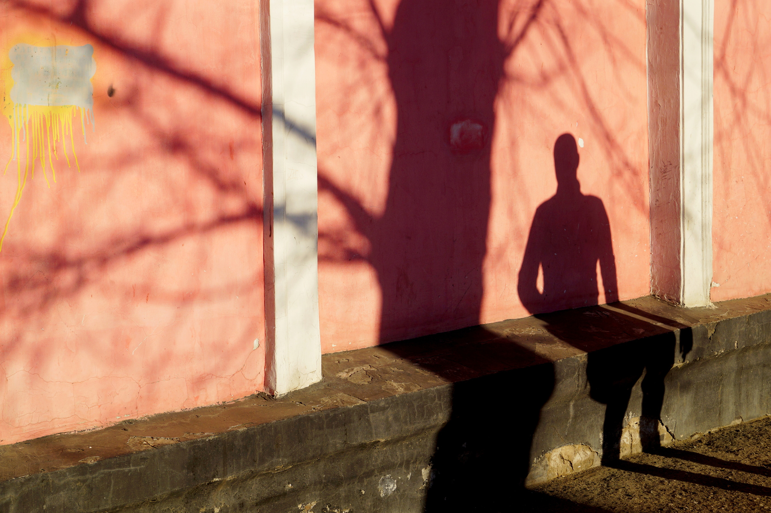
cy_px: 256
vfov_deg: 20.1
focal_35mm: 68
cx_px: 386
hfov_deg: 29.9
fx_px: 1445
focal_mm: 45
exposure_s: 1/320
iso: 100
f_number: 8
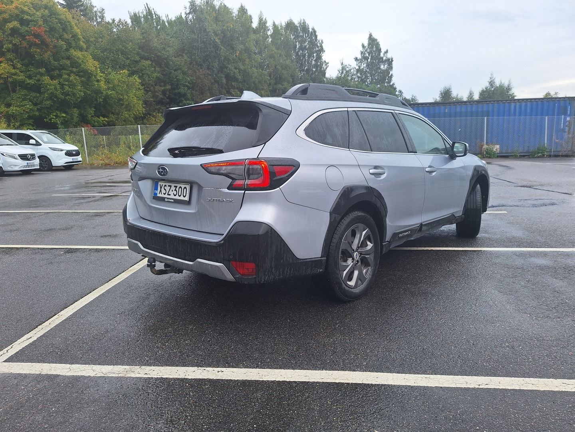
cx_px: 288
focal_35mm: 23
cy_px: 216
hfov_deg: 73.9
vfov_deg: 58.9
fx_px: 382
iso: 40
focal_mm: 5.54
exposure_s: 1/324
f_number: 1.8
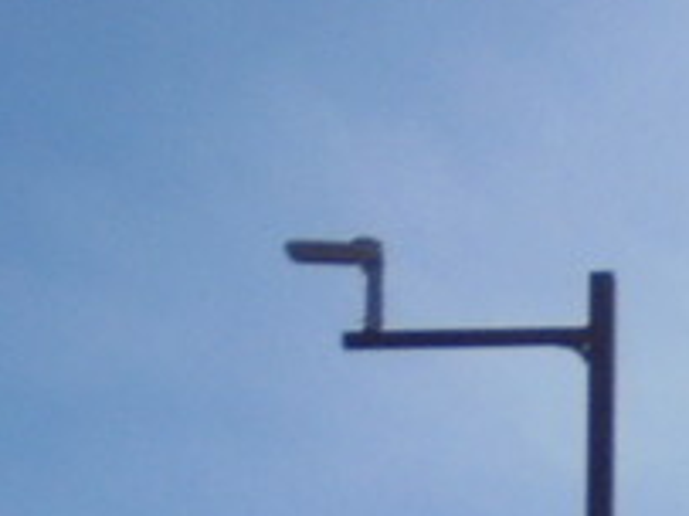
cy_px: 1504
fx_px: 3063
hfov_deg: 12.2
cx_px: 1056
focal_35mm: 154
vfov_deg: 8.3
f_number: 11.5
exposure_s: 1/400
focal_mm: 4.6
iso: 100
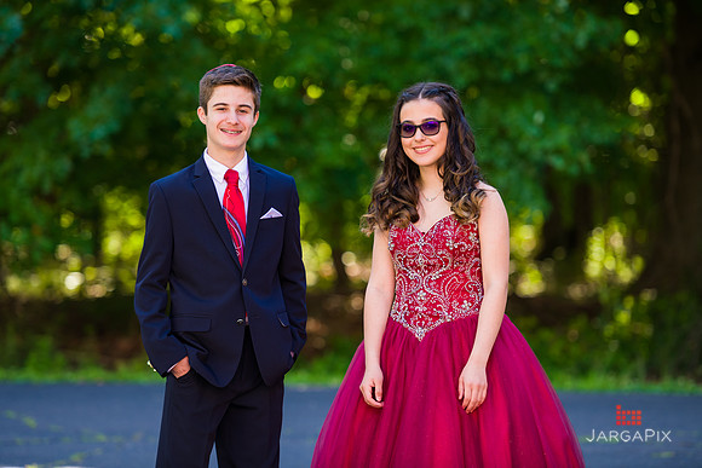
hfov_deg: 13.2
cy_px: 234
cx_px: 351
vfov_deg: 8.9
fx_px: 3023
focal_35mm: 155
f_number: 3.2
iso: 200
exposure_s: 1/200
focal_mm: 155
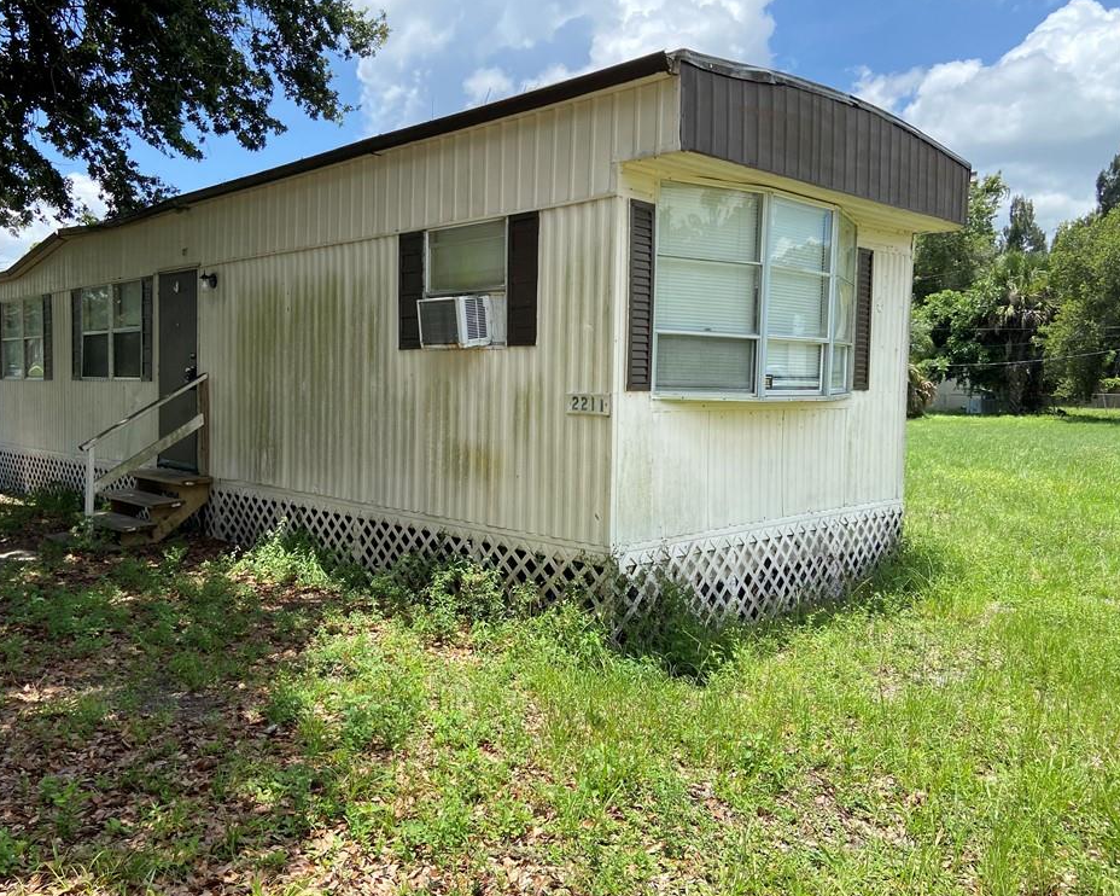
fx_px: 928
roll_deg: -0.8
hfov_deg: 62.1
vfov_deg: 51.5
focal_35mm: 28
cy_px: 440
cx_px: 507
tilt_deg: -3.2
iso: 32
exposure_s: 1/1330
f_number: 1.8
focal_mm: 4.25
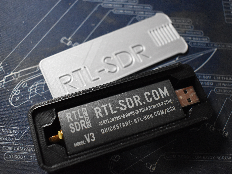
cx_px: 119
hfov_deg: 47.9
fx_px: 261
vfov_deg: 36.8
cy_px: 87
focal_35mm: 39
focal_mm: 24
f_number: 4
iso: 3200
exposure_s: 1/125
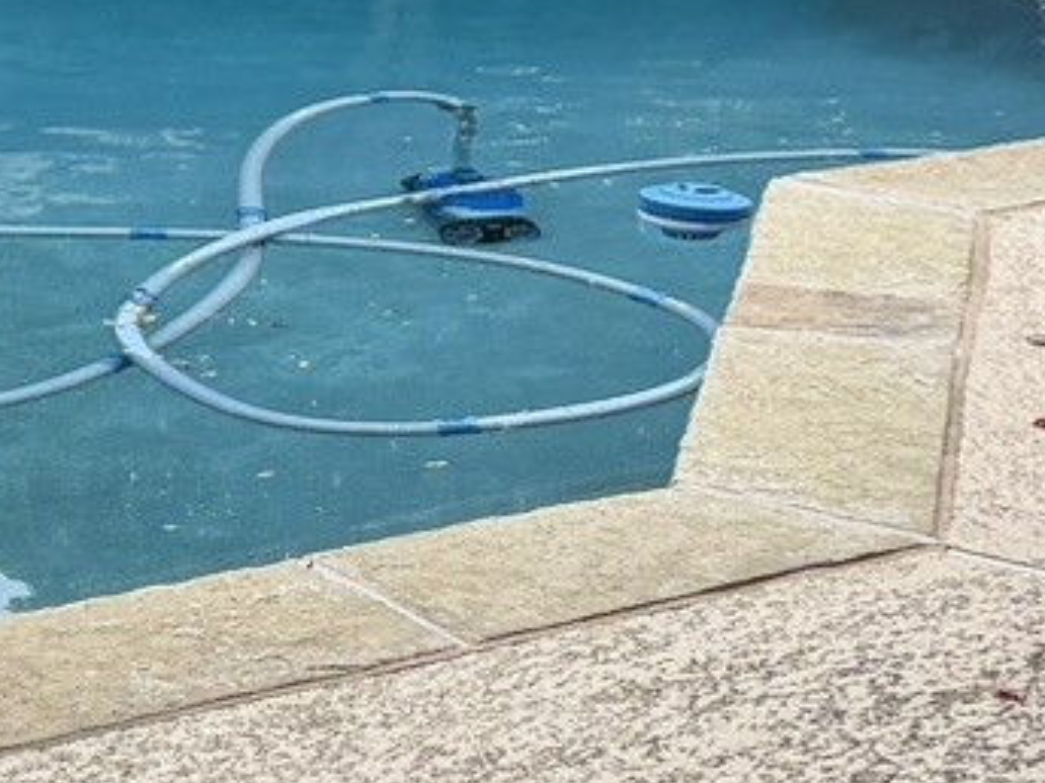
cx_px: 316
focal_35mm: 143
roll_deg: -1.3
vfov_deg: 9.9
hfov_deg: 13.8
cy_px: -571
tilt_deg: -3.5
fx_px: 4317
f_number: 1.78
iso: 125
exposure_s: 1/121
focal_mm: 6.76
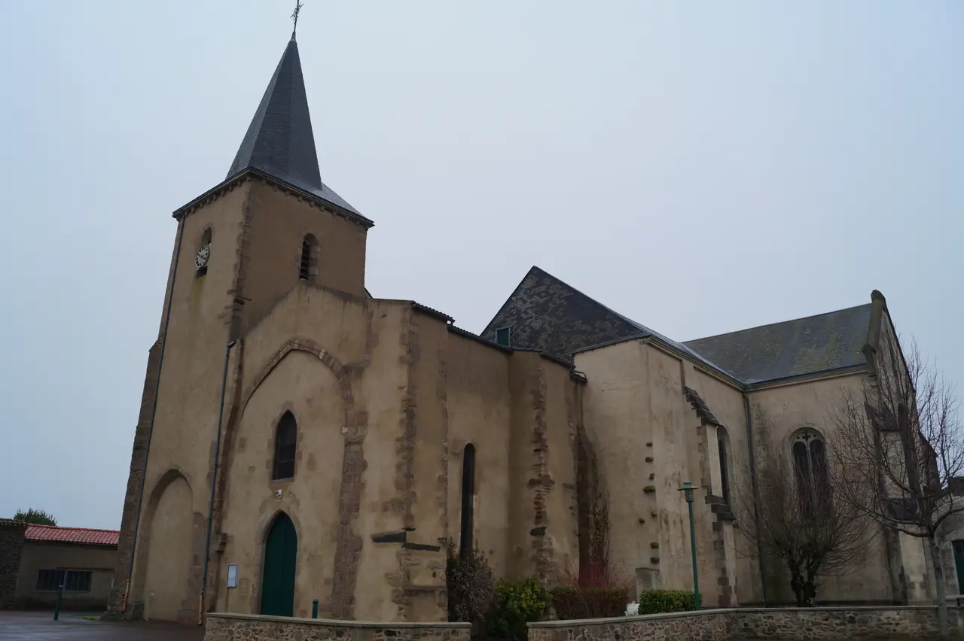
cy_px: 320
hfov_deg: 67.4
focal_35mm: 27
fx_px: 723
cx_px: 482
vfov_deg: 47.9
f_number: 4.5
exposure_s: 1/80
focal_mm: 18
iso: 100
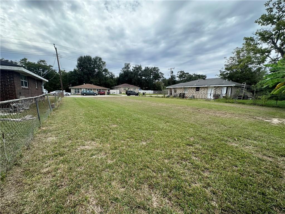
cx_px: 142
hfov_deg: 102.1
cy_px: 107
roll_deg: -0.5
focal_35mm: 14
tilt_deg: -4.8
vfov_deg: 85.7
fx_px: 115
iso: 50
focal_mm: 2.22
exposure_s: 1/801
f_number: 2.2
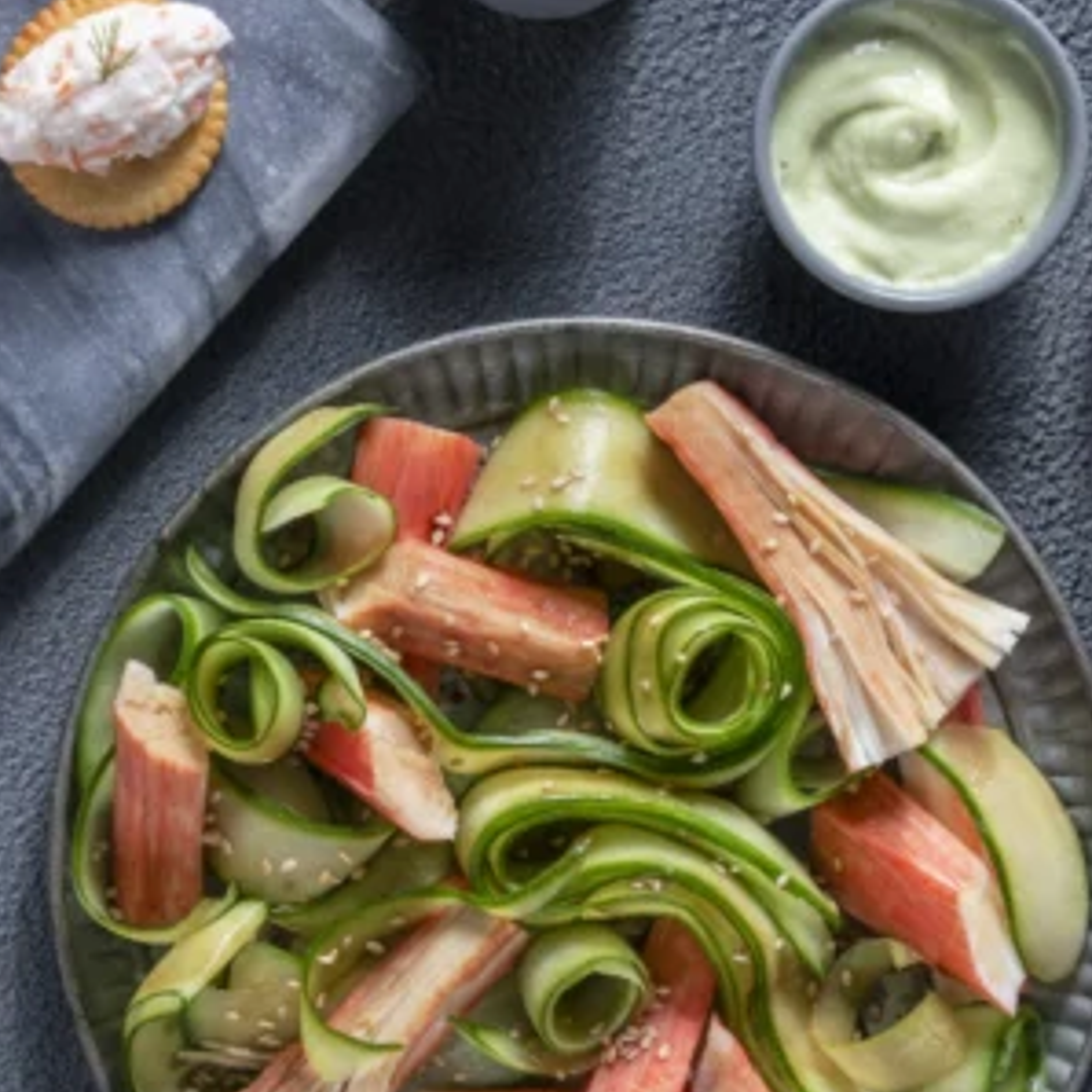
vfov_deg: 7.1
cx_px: 132
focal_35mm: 248
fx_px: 8851
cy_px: 339
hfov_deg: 7.0
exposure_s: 1/125
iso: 100
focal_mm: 85
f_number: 8
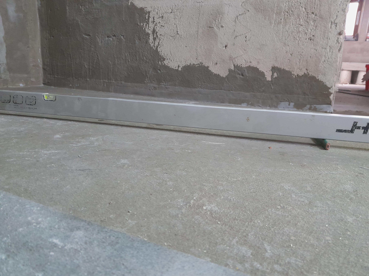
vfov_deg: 53.1
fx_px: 277
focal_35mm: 26
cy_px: 138
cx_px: 184
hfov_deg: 67.3
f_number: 1.8
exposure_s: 1/50
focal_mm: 4
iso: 200
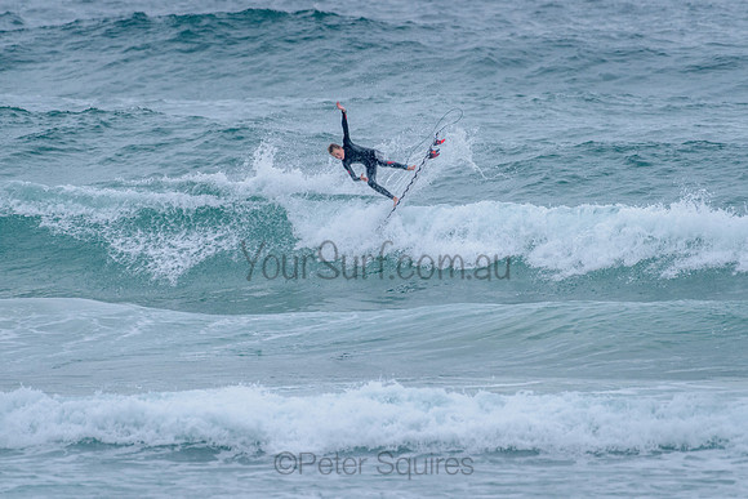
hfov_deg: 3.4
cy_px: 194
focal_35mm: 613
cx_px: 375
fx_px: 12734
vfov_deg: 2.2
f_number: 5.6
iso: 1800
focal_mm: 500
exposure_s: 1/2000
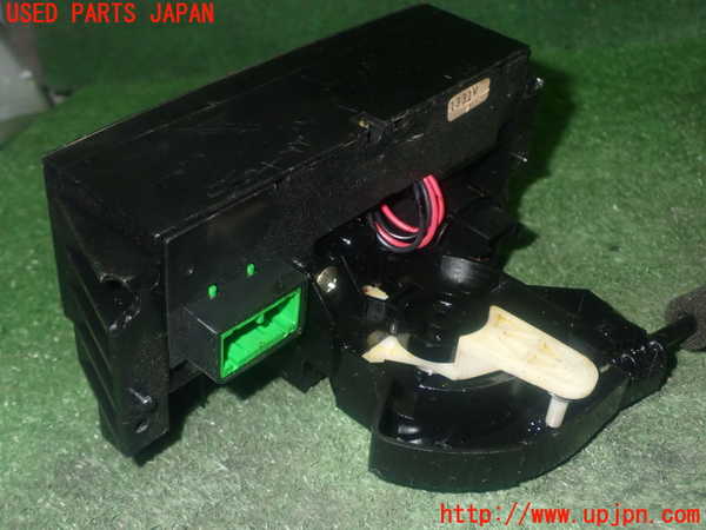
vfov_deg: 30.9
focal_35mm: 47
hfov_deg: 40.4
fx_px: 959
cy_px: 265
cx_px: 353
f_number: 9
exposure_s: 1/50
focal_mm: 8.4
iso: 800
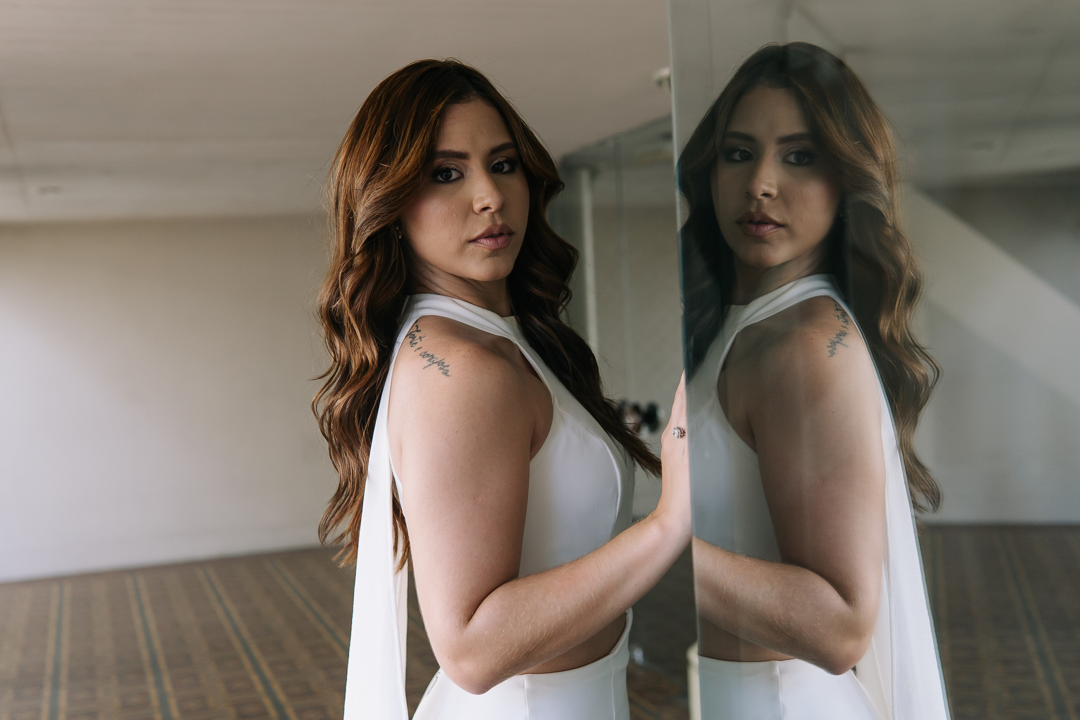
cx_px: 540
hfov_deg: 43.6
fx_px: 1350
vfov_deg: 29.9
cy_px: 360
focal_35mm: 45
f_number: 2.8
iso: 250
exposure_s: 1/250
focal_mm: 30
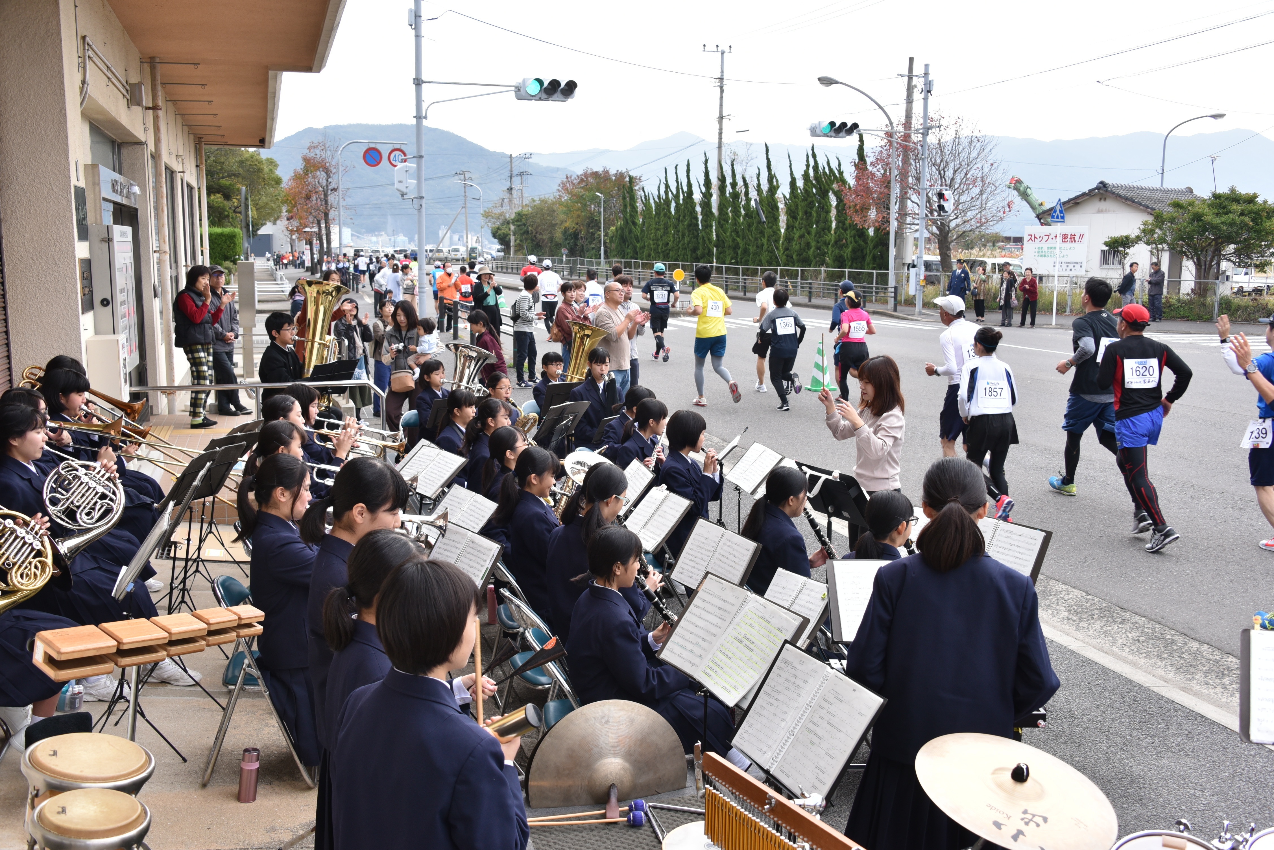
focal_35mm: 32
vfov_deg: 41.1
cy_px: 425
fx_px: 1132
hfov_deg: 58.7
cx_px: 637
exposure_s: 1/400
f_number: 8
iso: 640
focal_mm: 32
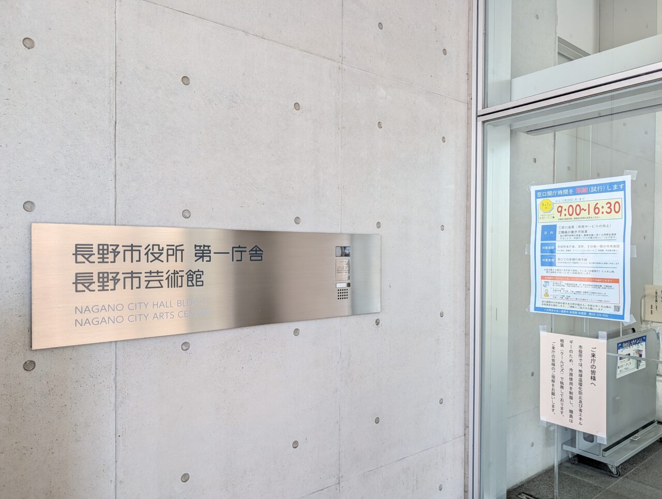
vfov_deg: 56.9
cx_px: 331
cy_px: 250
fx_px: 460
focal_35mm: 24
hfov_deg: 71.5
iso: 29
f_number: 1.68
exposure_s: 1/65.6
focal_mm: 6.9
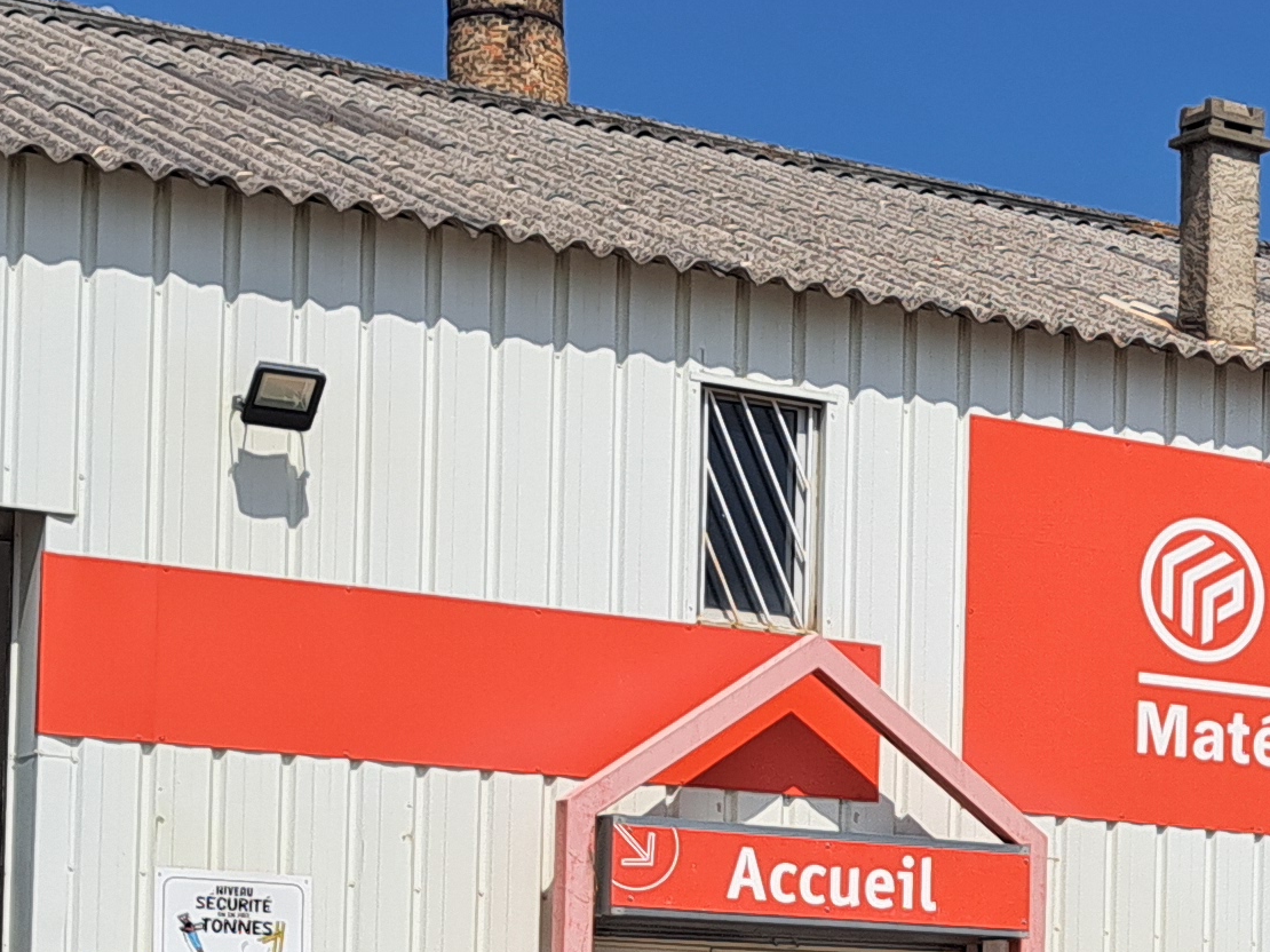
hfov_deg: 18.4
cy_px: 1119
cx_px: 1595
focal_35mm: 100
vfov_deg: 14.4
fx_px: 3668
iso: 50
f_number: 1.8
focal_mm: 5.23
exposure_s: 1/1931
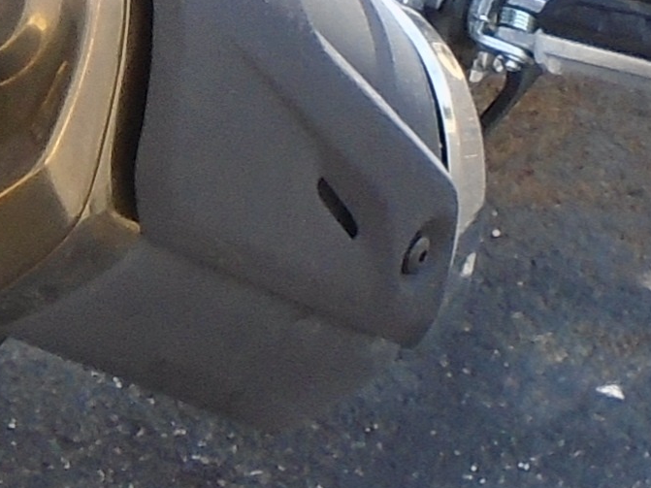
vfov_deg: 6.1
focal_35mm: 238
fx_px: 4475
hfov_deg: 8.3
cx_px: 96
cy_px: -435
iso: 100
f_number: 3.5
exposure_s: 1/200
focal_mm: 5.5
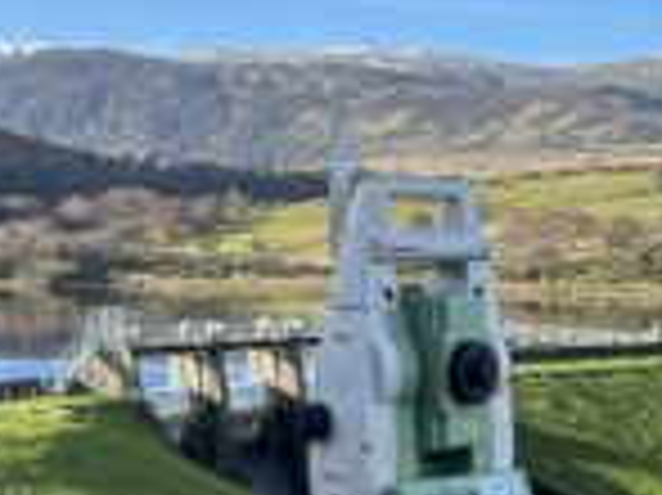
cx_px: 162
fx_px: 1873
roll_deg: +0.0
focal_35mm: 98
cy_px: 284
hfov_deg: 19.9
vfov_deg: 15.1
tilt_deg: -1.2
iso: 80
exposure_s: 1/2110
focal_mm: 6.86
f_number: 1.78
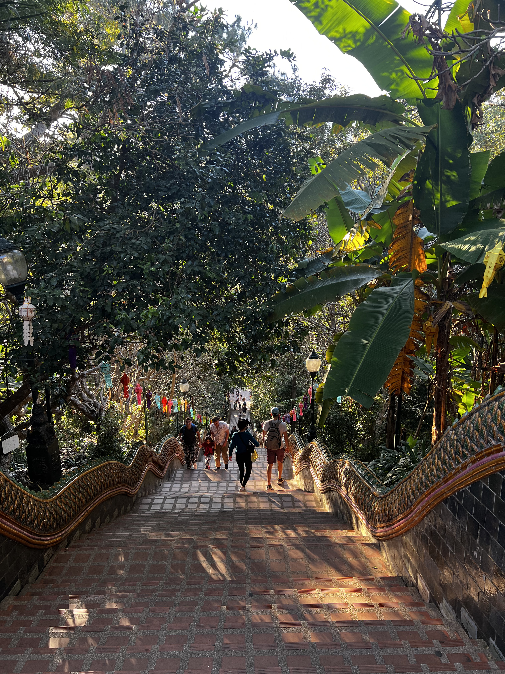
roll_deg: -0.2
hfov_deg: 53.1
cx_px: 252
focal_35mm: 26
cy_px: 337
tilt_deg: -12.5
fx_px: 506
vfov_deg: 67.3
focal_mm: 5.7
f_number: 1.5
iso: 80
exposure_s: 1/121
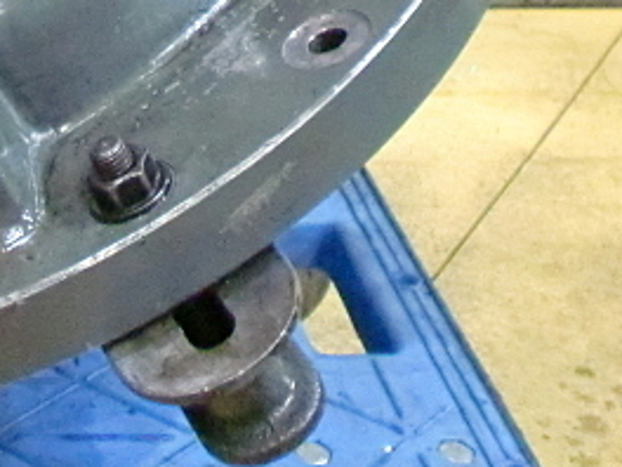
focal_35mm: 85
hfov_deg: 21.9
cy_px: -35
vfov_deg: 16.9
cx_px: -47
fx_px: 1527
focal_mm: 6.3
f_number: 3.1
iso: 1600
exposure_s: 1/50
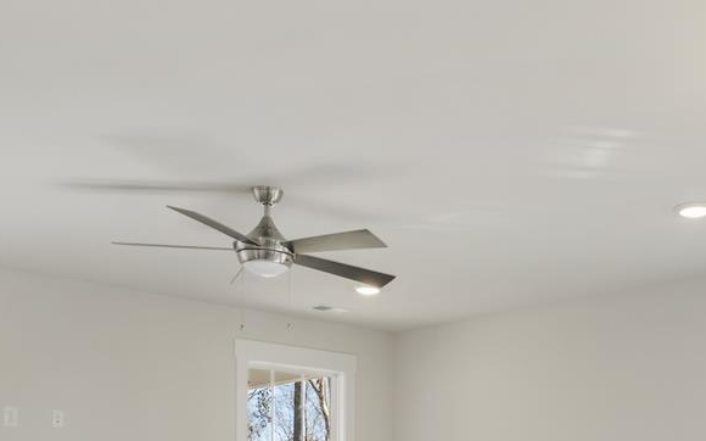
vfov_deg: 25.0
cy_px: 480
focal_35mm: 48
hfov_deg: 40.6
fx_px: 923
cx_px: 537
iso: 400
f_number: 6.3
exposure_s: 1/20
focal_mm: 14
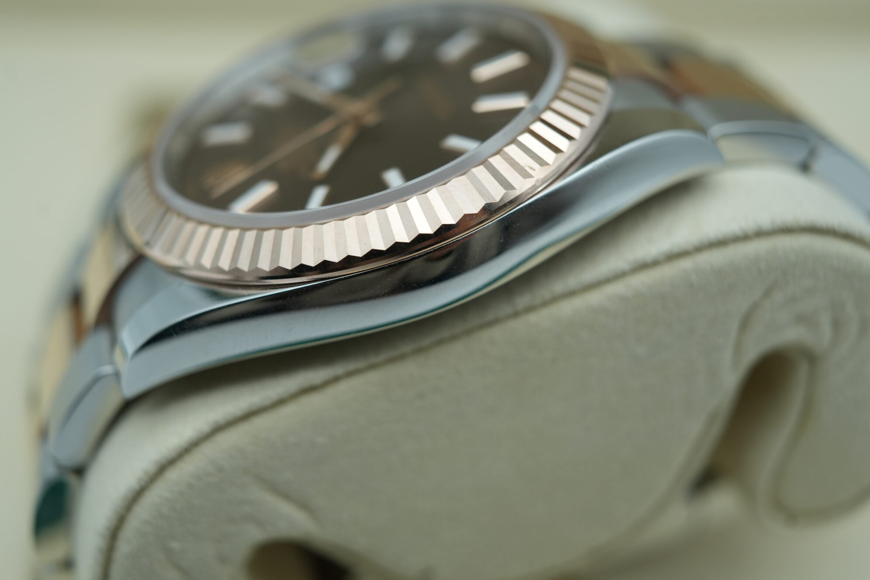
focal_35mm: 45
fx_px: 1088
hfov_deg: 43.6
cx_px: 406
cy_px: 270
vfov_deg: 29.9
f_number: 5
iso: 400
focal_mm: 35
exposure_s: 1/250
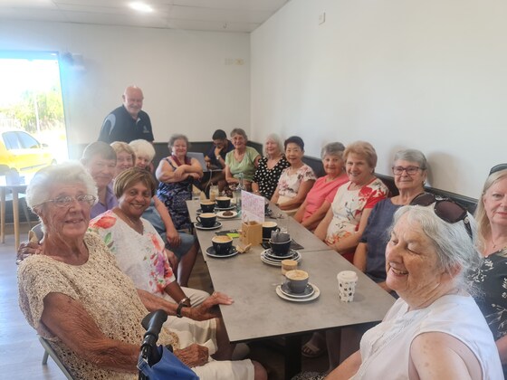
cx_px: 254
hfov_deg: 69.4
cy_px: 190
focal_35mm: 25
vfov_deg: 54.9
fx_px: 366
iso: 160
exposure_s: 1/100
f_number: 1.8
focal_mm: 7
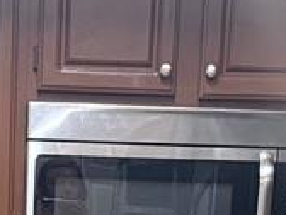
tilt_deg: -13.7
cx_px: 49
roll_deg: -2.3
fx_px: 1206
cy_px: 538
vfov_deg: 9.0
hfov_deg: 13.4
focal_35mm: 146
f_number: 1.78
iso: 400
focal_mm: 6.76
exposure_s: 1/60
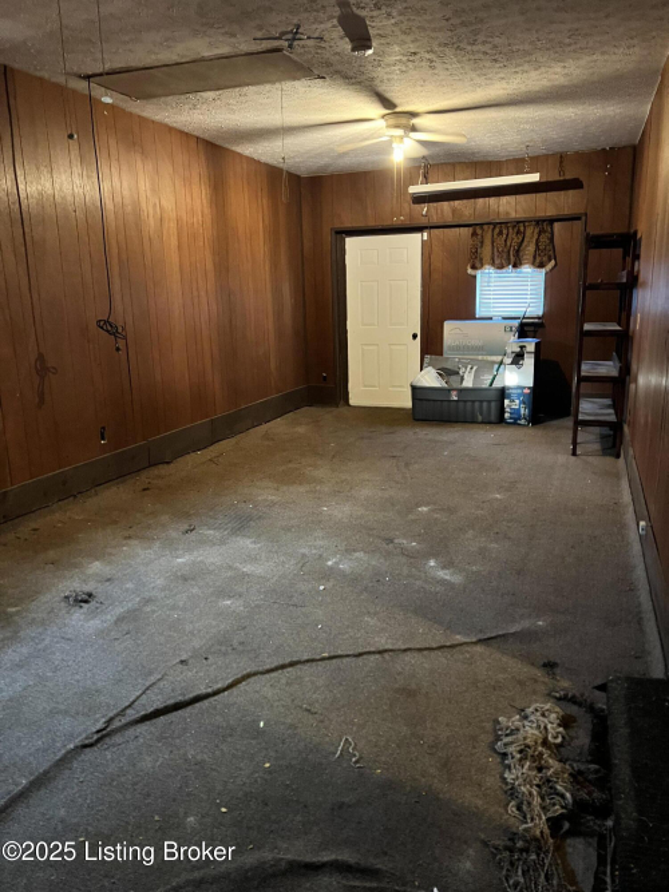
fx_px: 670
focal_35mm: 26
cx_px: 334
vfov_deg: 67.3
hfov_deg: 53.0
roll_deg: +0.8
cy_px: 446
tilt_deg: -13.2
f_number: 1.5
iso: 640
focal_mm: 5.7
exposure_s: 1/30
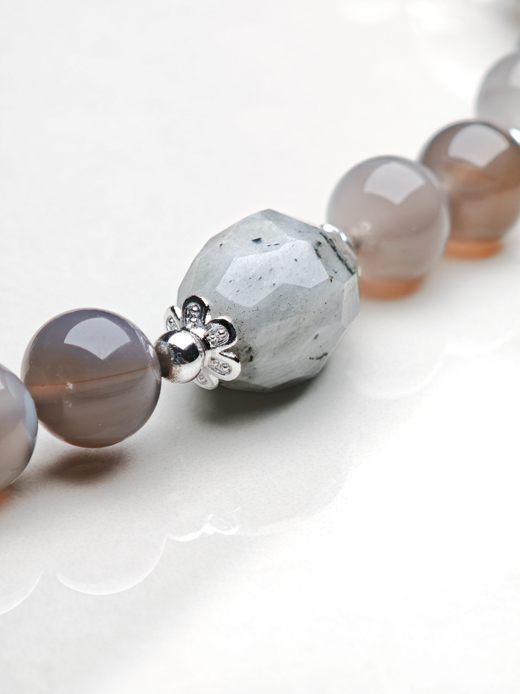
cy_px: 347
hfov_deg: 10.4
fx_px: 2844
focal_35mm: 142
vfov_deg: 13.9
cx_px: 260
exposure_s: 1/498
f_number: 1.8
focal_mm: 11.5
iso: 50
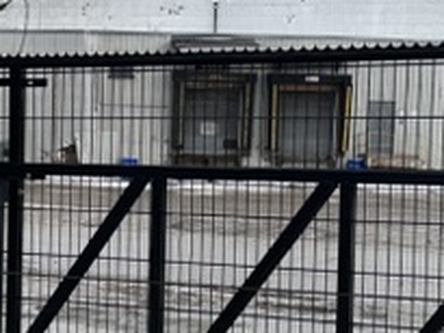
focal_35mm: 120
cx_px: 74
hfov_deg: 16.3
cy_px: 240
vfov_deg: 12.3
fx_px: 1540
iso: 80
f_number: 1.78
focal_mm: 6.86
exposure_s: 1/1692
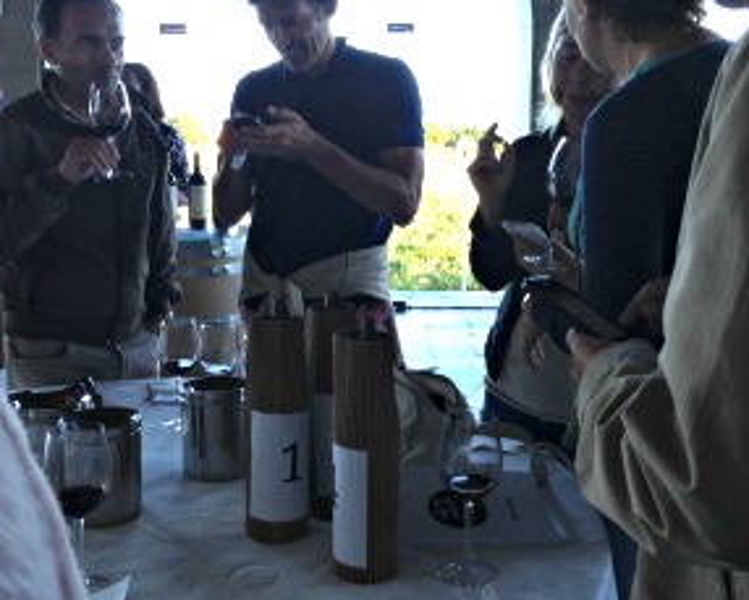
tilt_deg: -8.8
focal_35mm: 45
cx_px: 356
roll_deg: +0.0
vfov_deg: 33.4
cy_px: 265
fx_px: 998
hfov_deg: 41.1
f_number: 2.4
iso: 80
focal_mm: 4.12
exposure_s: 1/120
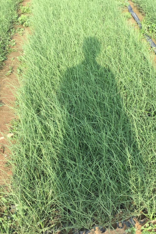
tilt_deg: -42.4
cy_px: 121
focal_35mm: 34
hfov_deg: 38.7
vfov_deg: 55.8
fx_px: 221
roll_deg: +1.8
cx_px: 93
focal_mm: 4.15
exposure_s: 1/549
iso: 32
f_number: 2.2
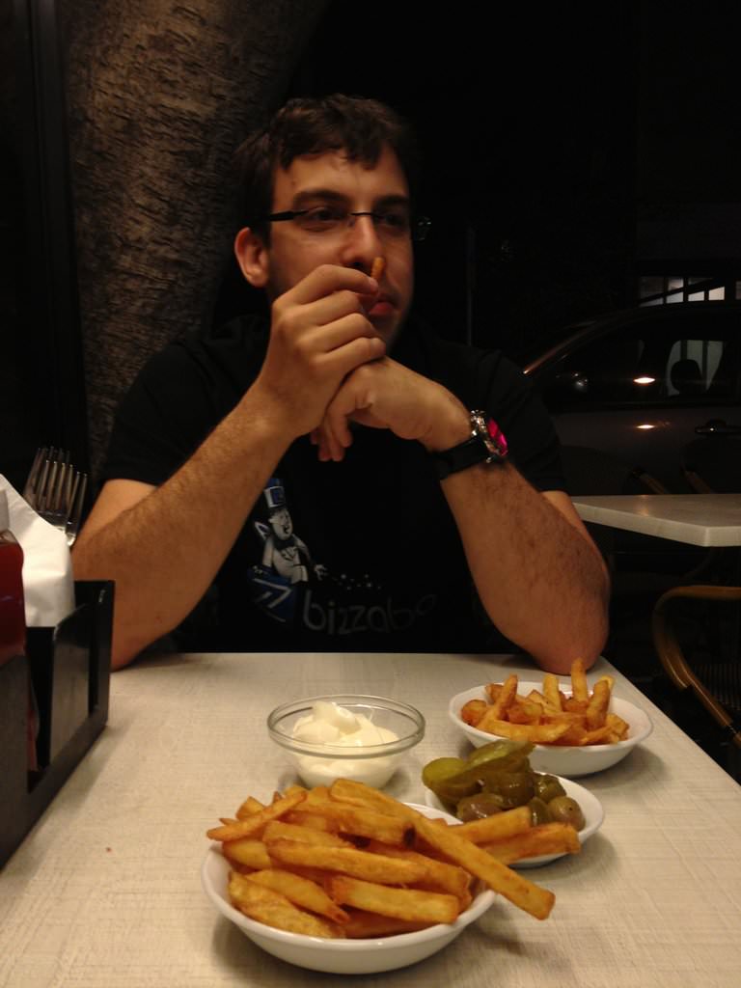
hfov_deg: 40.7
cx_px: 370
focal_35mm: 35
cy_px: 494
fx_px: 999
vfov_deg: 52.6
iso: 80
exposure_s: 1/20
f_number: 2.4
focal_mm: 4.28
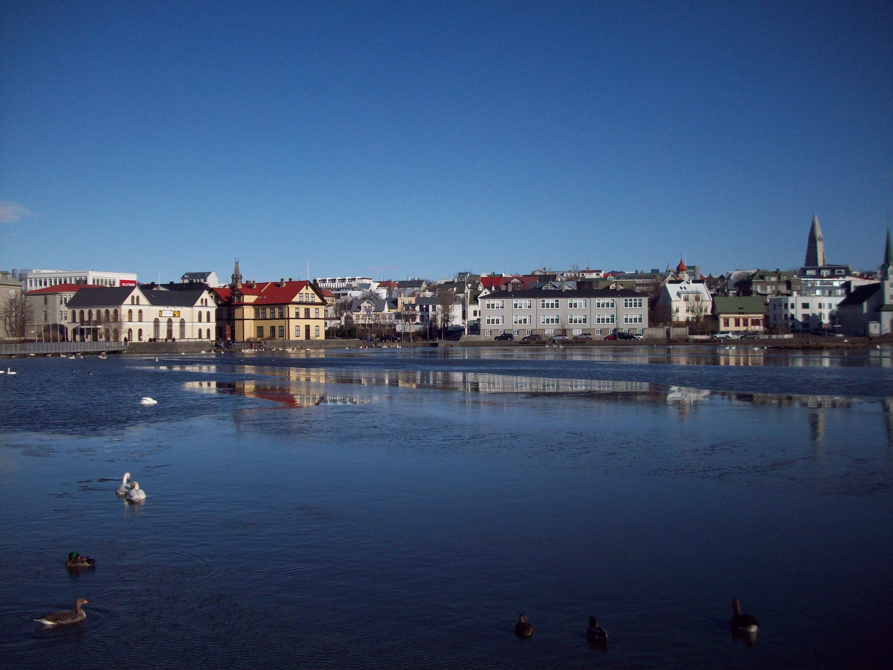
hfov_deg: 50.1
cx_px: 446
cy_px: 335
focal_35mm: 37
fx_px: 955
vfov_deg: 38.7
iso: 80
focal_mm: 6.2
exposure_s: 1/865
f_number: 5.6
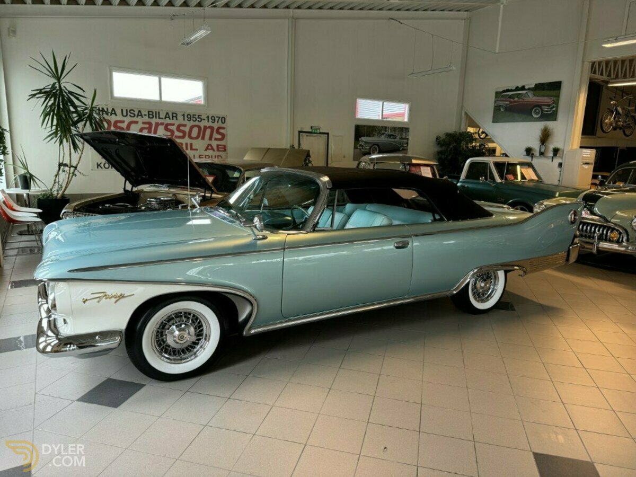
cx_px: 318
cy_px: 238
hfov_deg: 71.6
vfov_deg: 56.8
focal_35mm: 24
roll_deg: -1.2
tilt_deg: -11.0
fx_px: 441
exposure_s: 1/50
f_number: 1.78
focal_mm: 6.76
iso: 125
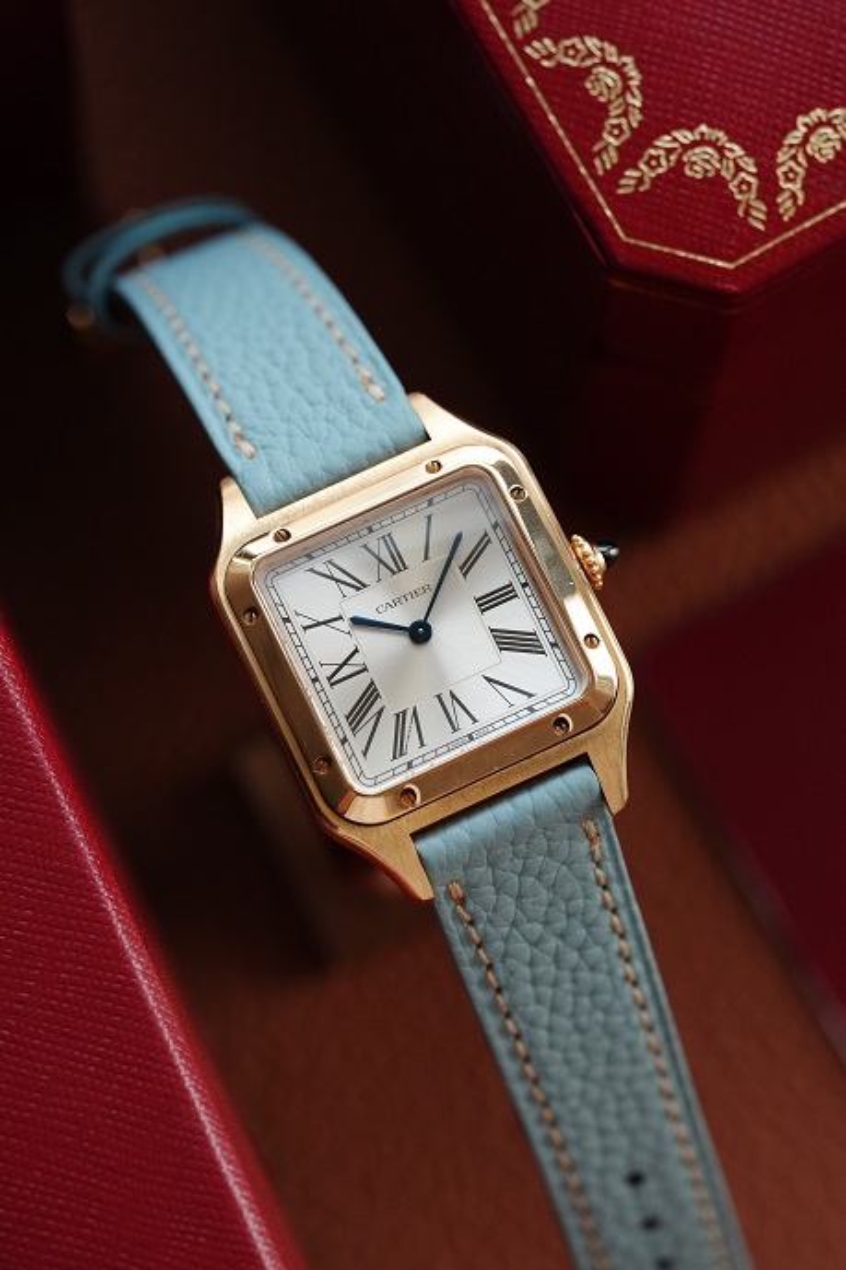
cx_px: 423
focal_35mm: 105
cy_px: 635
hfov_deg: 13.0
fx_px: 3703
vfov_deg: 19.5
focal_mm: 105
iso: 2500
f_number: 5.6
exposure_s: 1/250
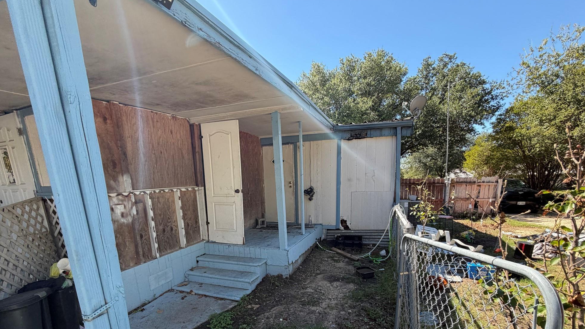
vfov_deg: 64.9
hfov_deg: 99.4
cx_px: 291
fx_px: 248
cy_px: 226
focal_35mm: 16
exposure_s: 1/448
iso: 64
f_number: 2.2
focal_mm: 2.22
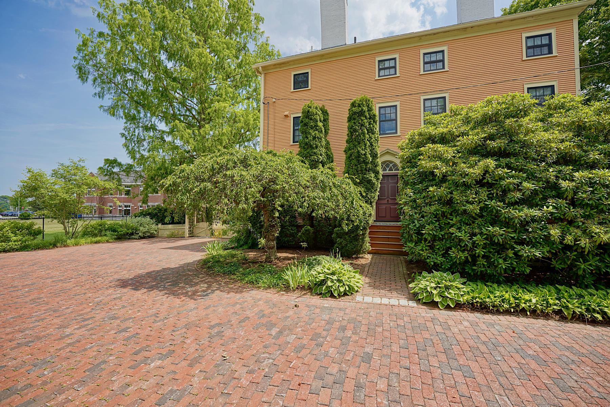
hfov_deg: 104.3
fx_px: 237
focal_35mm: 14
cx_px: 305
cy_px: 204
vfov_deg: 81.2
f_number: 6.3
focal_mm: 14
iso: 100
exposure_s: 1/160
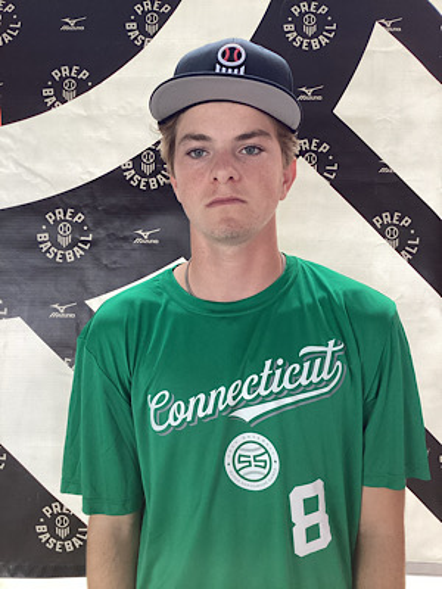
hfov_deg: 45.4
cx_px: 221
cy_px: 294
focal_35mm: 31
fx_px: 528
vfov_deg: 58.4
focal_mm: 3.3
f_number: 2.4
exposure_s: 1/120
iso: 64
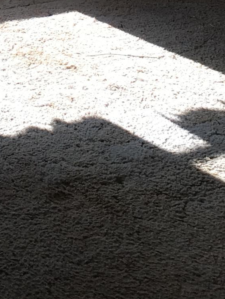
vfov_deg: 15.7
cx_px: 26
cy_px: -142
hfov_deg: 12.7
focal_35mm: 116
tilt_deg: -9.1
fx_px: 1005
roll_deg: -1.8
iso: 25
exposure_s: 1/179
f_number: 2.2
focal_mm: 4.15
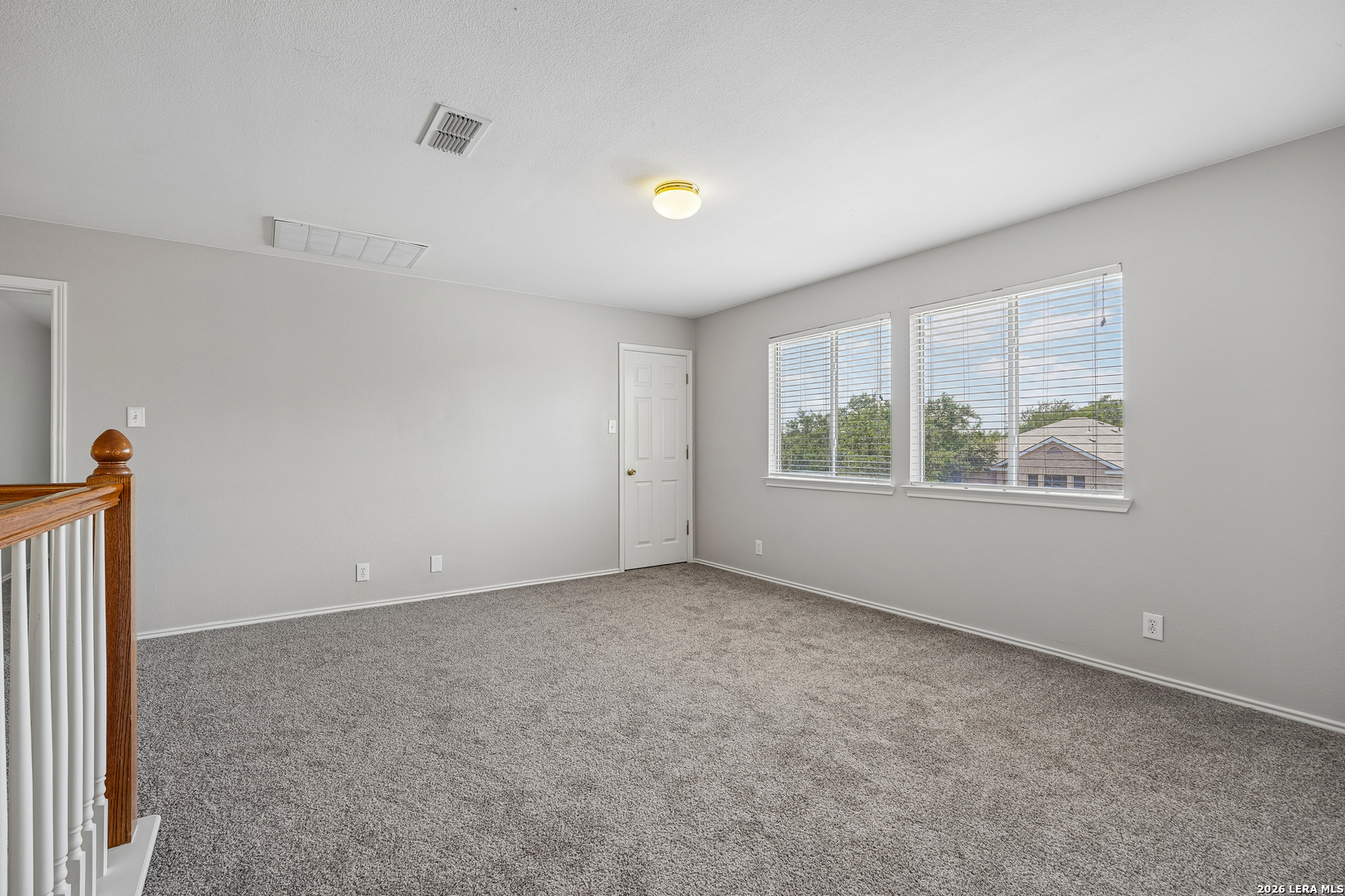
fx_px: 598
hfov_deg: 96.7
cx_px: 672
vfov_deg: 73.7
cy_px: 448
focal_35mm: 16
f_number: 8
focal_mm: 16
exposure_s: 1/30
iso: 250
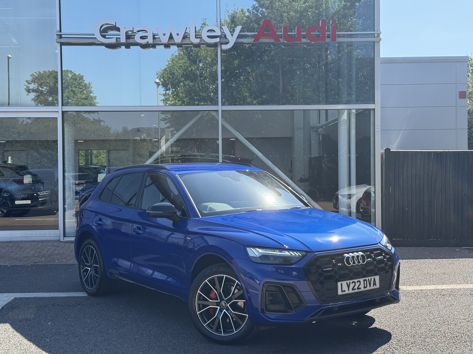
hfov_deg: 39.7
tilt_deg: +0.6
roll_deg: +1.1
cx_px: 236
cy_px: 177
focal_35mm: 48
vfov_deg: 30.3
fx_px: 656
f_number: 1.78
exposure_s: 1/2033
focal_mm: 6.76
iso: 80
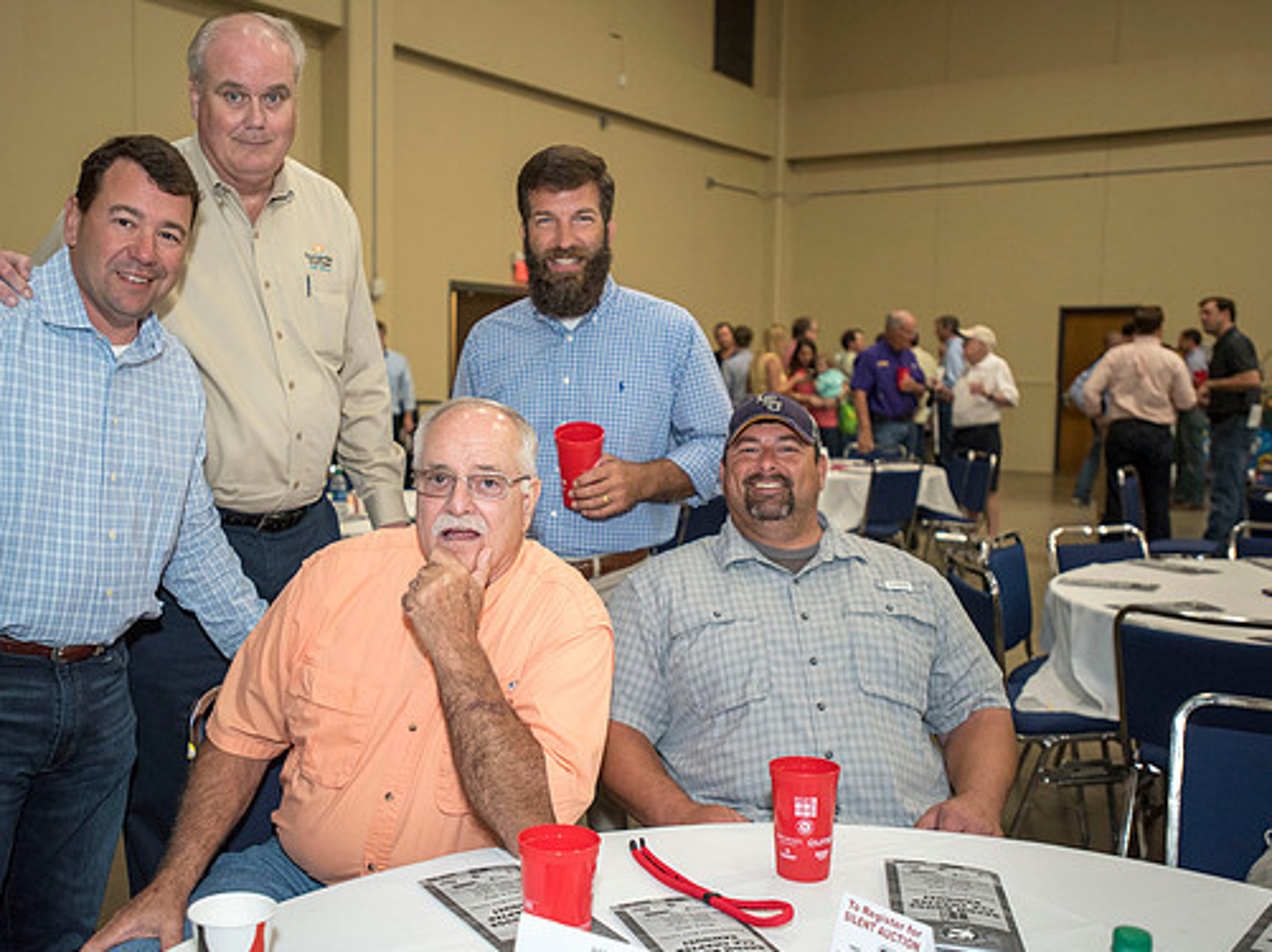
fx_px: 1432
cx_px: 548
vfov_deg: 36.8
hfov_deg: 47.8
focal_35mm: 39
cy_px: 471
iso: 1250
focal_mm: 35
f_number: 2.8
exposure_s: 1/200
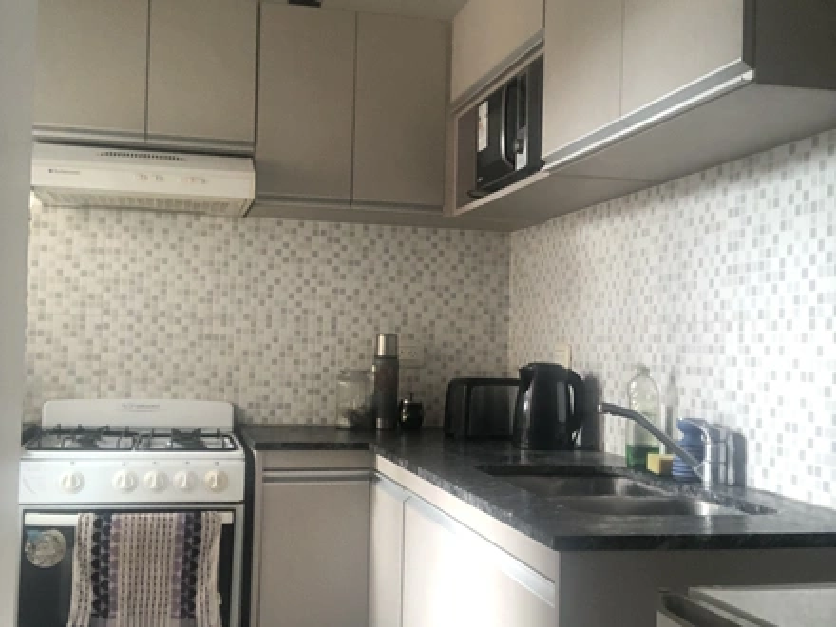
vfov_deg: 44.2
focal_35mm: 32
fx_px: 773
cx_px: 418
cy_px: 314
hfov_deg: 56.8
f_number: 2.2
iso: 200
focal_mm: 2.87
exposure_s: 1/60
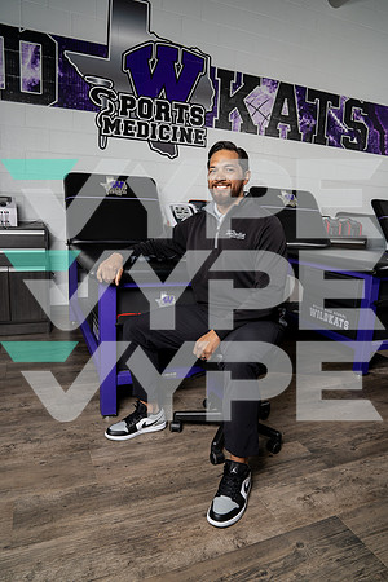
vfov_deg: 73.7
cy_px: 291
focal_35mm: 24
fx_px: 388
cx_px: 194
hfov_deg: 53.1
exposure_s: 1/250
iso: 200
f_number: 8
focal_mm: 24
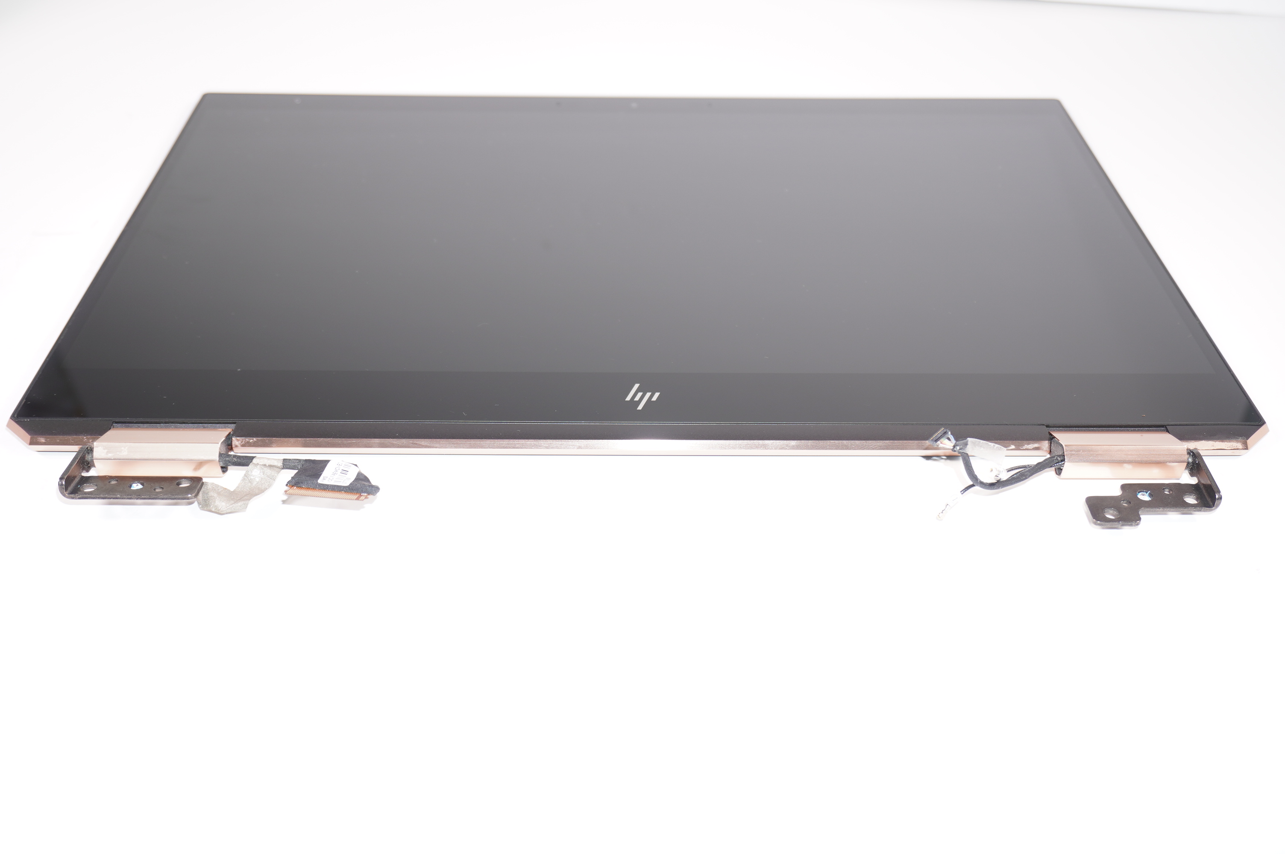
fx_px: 1391
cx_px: 642
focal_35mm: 39
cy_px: 427
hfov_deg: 49.6
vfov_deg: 34.1
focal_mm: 26
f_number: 5
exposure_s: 1/80
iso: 100
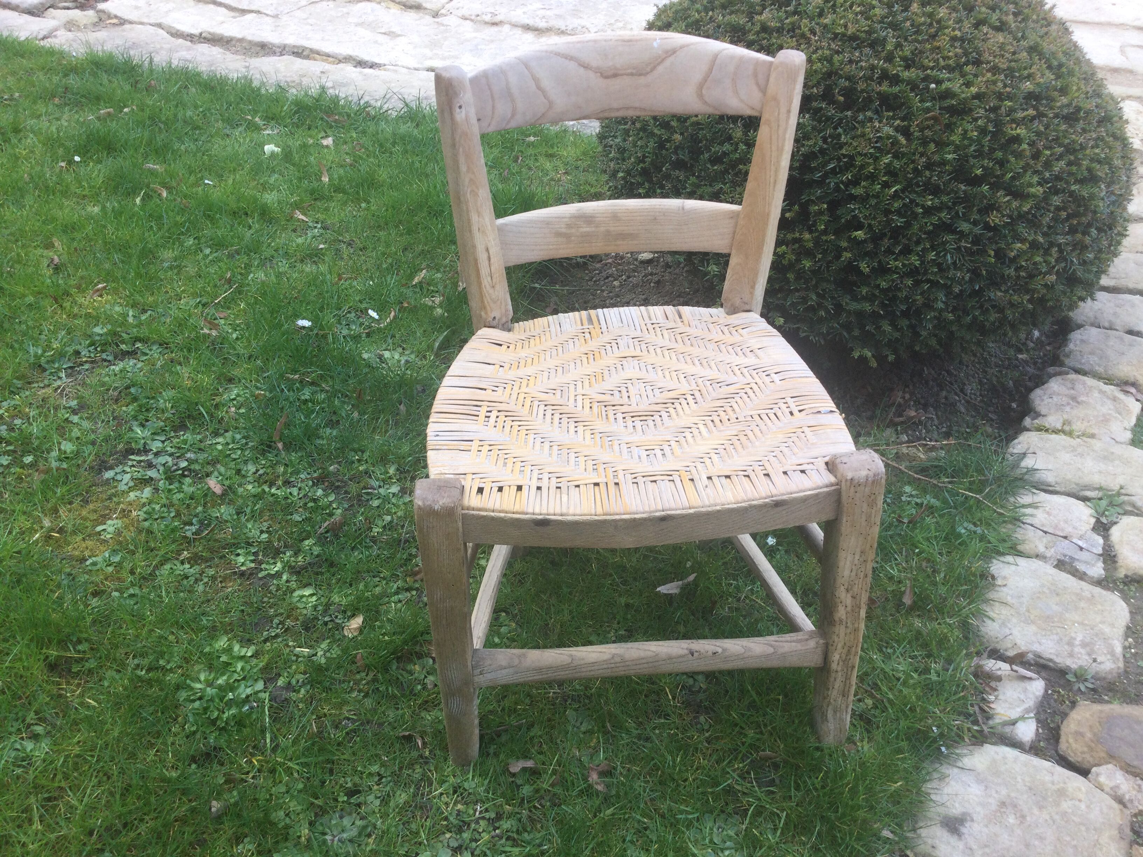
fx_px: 1024
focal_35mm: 31
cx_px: 572
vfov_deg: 45.4
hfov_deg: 58.4
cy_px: 428
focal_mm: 3.3
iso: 25
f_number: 2.4
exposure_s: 1/50
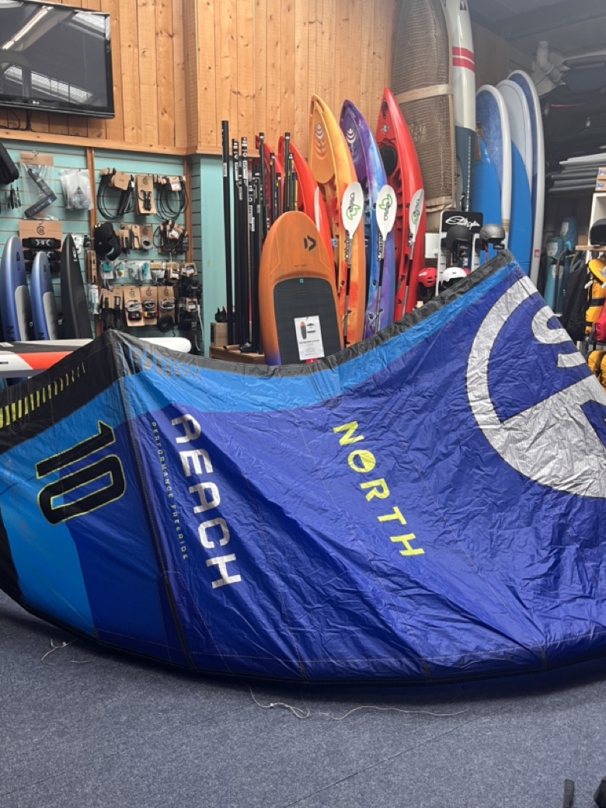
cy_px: 443
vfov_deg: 56.7
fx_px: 747
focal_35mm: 32
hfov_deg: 44.2
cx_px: 292
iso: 80
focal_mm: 5.1
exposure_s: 1/50
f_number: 1.6
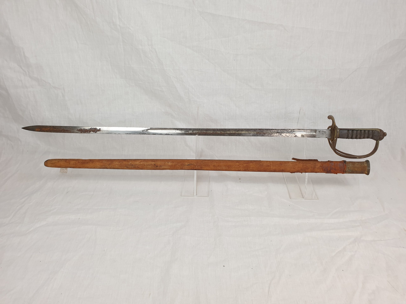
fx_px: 305
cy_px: 152
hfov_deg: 67.3
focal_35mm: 26
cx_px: 203
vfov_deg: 53.1
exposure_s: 1/100
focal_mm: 4.3
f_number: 2.4
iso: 80
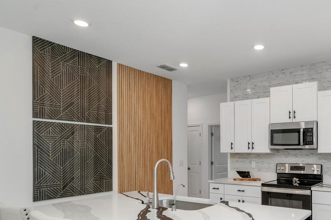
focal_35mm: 26
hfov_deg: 65.6
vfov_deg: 48.1
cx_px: 244
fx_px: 239
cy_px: 158
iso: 320
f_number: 6.7
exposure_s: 1/60
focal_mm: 17
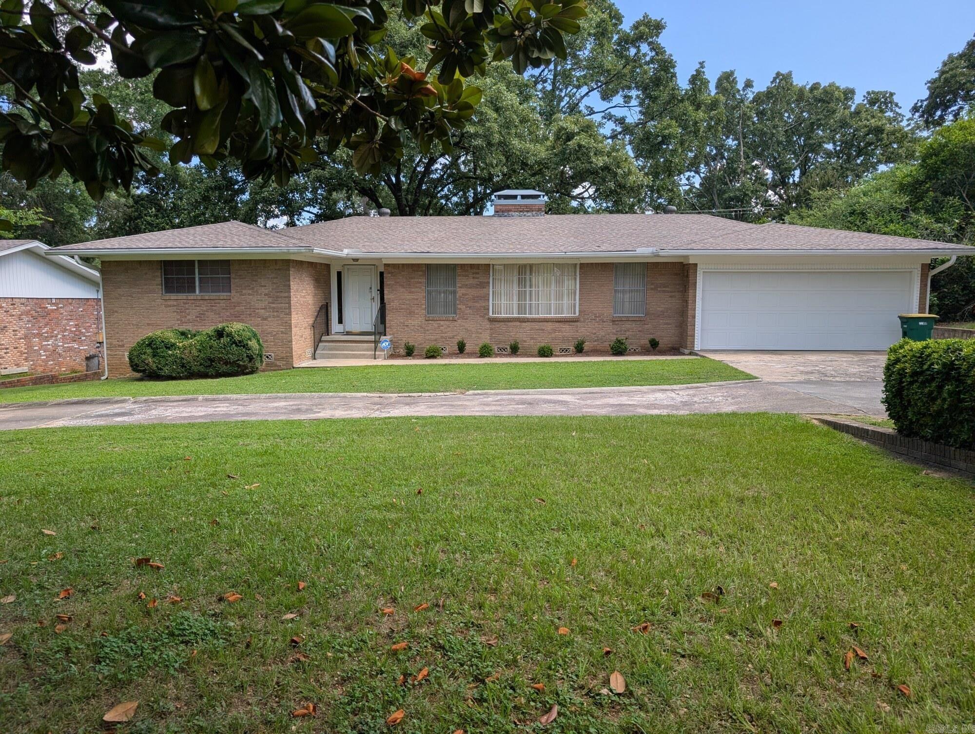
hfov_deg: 71.5
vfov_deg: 56.9
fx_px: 677
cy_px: 367
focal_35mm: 24
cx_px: 488
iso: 21
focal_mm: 6.9
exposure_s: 1/638
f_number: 1.68
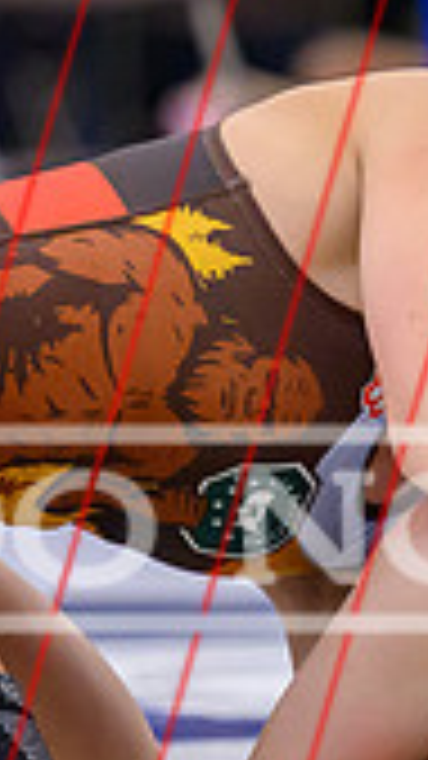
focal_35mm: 632
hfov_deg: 1.9
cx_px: 798
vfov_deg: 3.4
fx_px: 12757
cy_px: 560
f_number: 2.8
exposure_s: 1/640
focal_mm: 150
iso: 6400
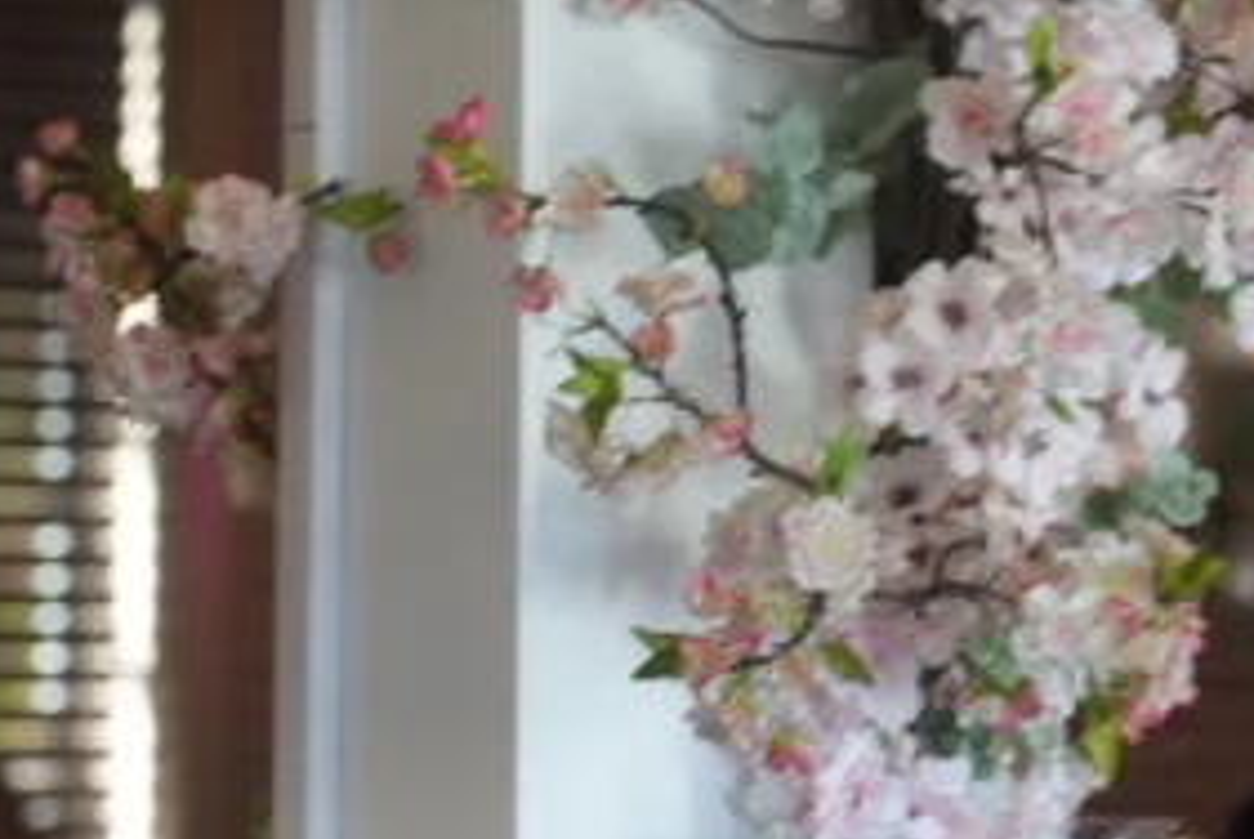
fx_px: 6346
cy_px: 415
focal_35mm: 182
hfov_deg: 11.3
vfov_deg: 7.6
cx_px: 701
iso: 1600
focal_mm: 50
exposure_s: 1/160
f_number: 2.2
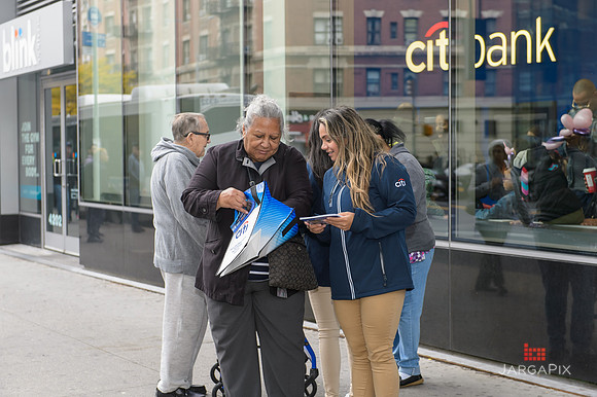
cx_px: 298
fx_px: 1160
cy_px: 198
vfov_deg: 19.4
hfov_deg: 28.9
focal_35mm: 70
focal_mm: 70
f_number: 4
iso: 400
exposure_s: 1/200
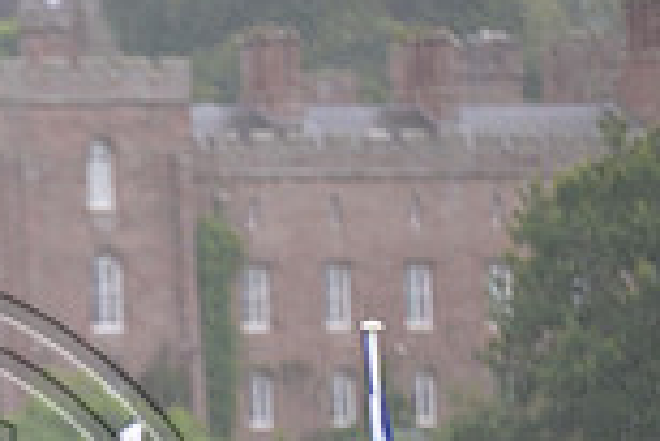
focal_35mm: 752
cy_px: 640
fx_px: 13799
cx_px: -223
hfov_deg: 2.7
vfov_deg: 1.8
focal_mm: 200
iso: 560
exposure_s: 1/1250
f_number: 3.2
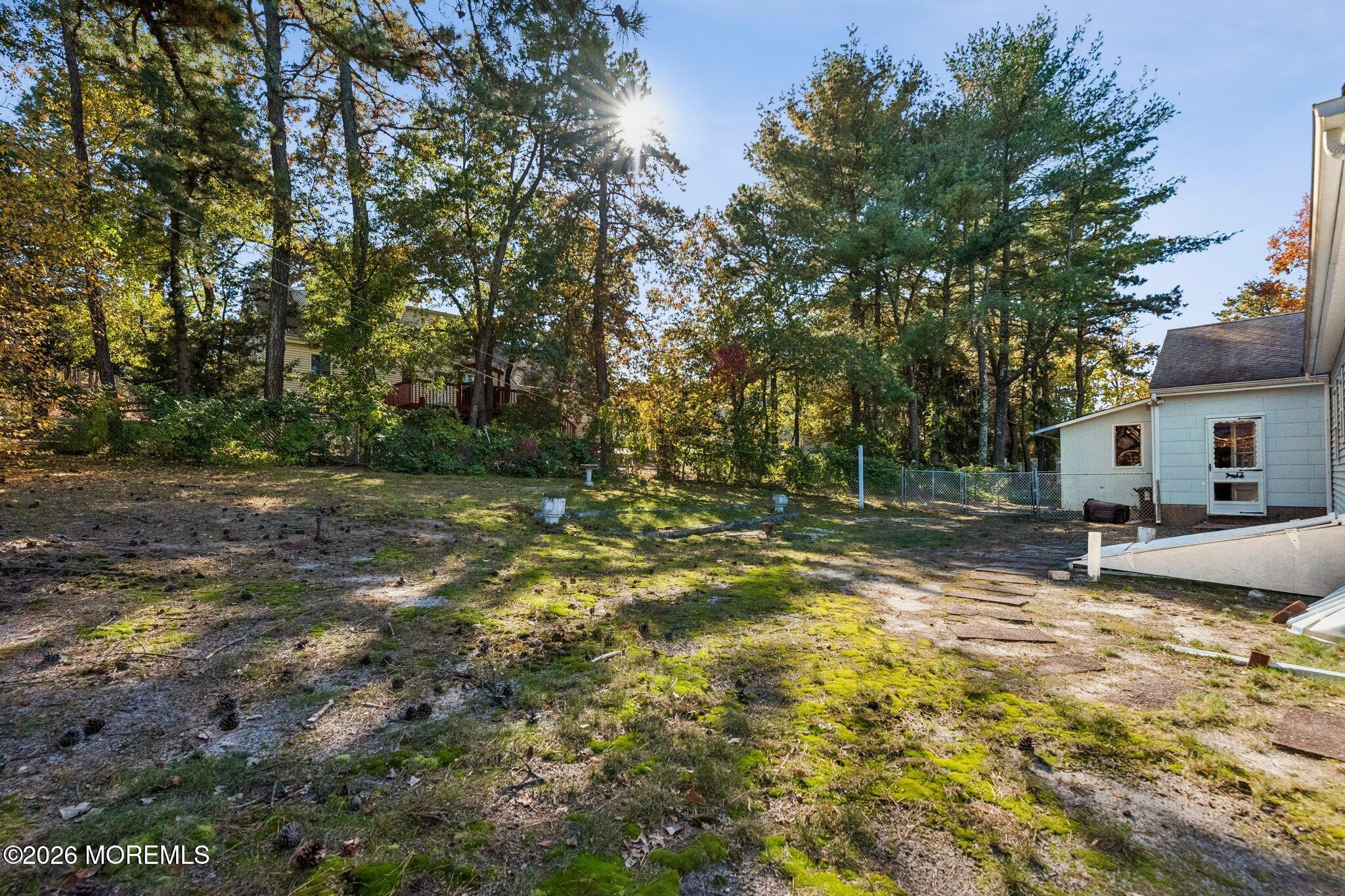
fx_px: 560
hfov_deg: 100.4
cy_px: 448
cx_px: 672
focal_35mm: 15
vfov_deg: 77.3
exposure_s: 1/1600
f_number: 7.1
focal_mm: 15
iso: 2000
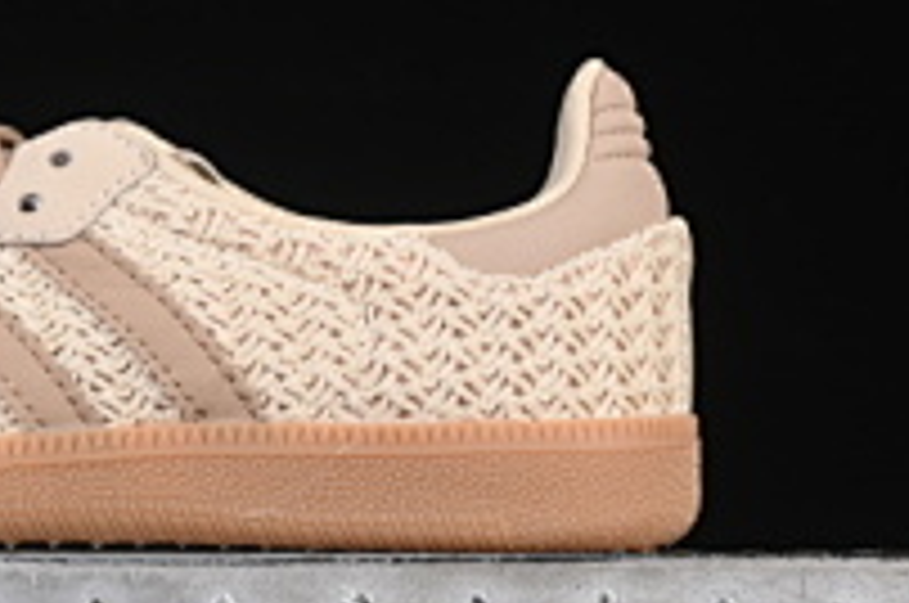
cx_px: 14
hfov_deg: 11.0
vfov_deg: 7.3
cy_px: 88
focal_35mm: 186
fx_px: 4689
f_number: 8
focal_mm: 50
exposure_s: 1/80
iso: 160
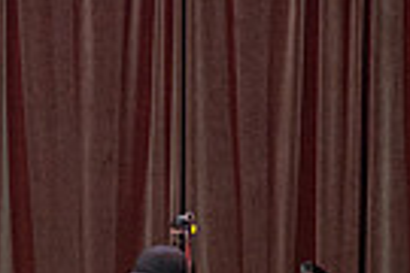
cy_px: 408
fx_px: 9816
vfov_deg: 1.6
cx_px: -118
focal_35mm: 862
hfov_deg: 2.4
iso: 2500
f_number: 5.6
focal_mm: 200
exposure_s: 1/250
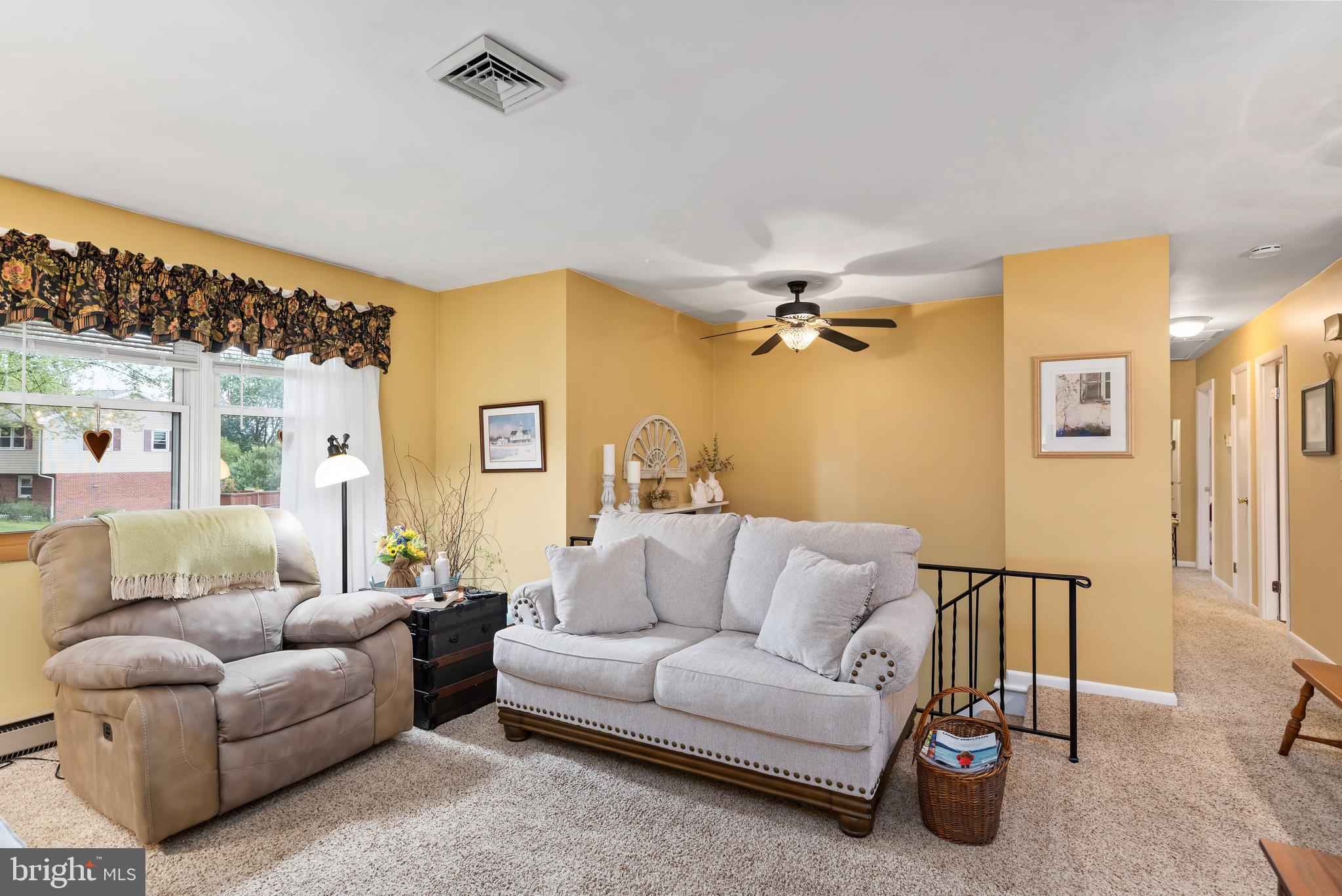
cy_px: 448
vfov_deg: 70.5
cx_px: 671
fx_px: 634
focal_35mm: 17
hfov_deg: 93.3
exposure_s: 1/2.5
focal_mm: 17
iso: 400
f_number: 7.1
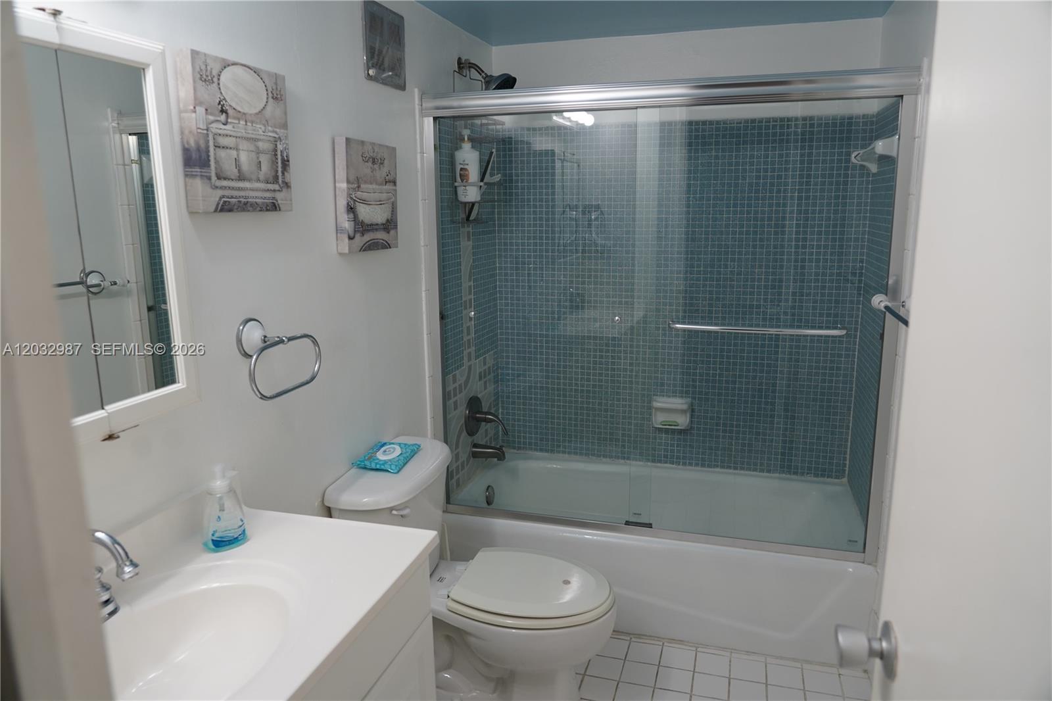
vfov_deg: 53.1
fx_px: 701
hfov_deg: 73.8
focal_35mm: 24
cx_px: 526
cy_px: 350
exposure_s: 1/160
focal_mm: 24
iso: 640
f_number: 4
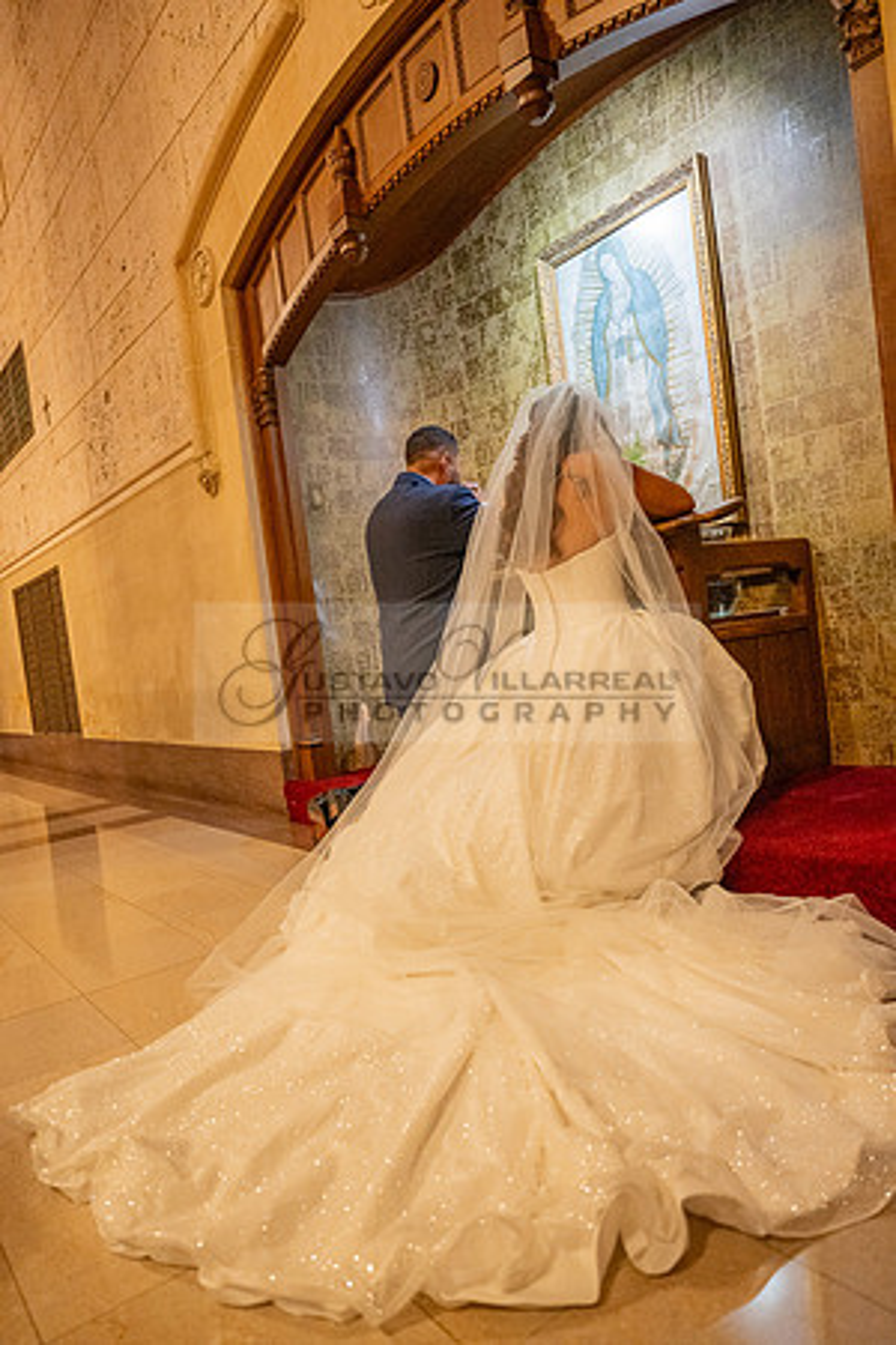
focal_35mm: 24
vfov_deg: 73.7
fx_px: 896
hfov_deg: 53.1
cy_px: 672
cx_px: 448
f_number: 3.2
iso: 2000
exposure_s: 1/200
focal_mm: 24
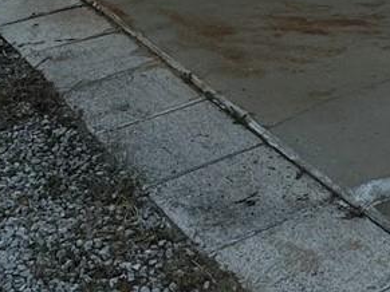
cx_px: 436
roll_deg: -1.4
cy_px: -146
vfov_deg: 17.2
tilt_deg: -11.0
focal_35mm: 77
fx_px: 867
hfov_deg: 23.7
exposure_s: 1/1178
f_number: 2.2
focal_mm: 2.22
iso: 50
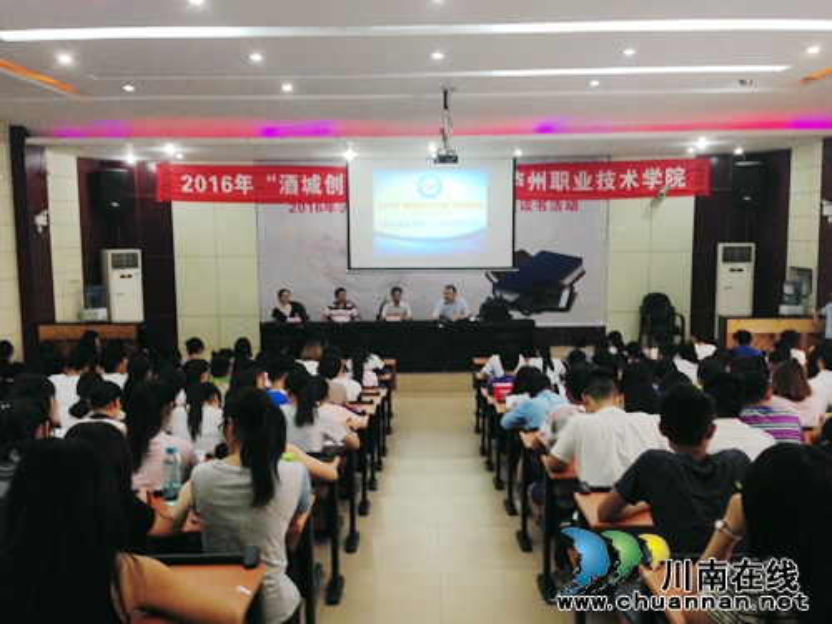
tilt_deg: -5.9
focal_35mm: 33
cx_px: 416
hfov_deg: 55.4
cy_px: 312
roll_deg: +1.1
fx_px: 793
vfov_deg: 42.9
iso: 100
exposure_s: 1/20
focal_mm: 4.12
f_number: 2.4
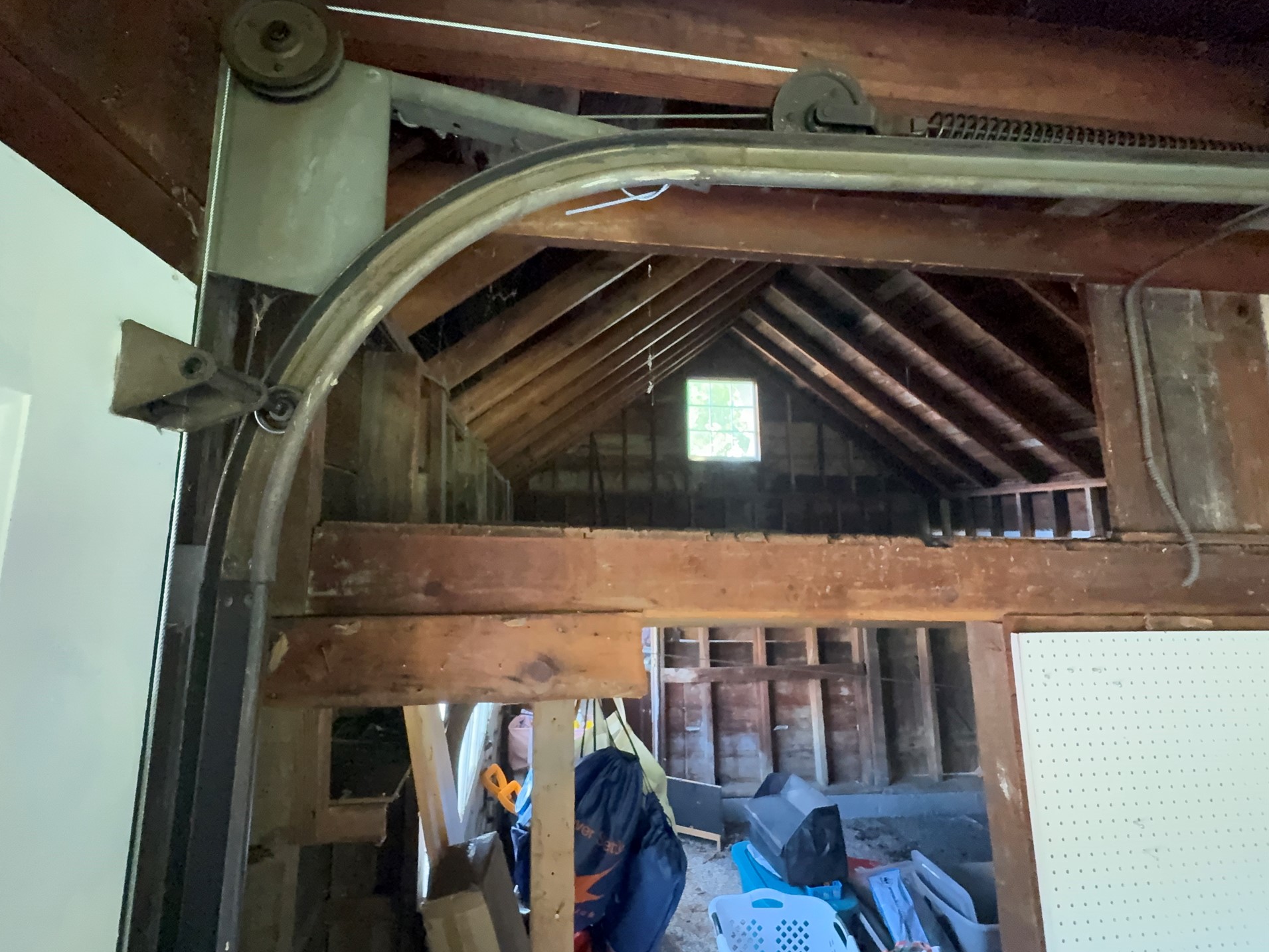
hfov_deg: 98.0
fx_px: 550
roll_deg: +0.1
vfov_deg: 81.7
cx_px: 590
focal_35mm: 15
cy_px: 459
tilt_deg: +7.7
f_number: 2.2
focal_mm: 2.22
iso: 1600
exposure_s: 1/49
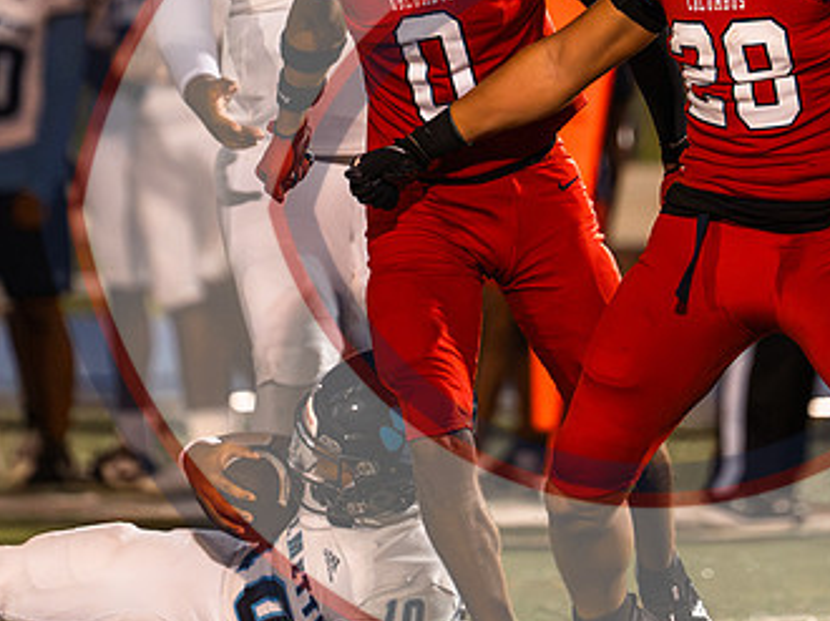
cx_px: 361
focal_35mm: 1010
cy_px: 106
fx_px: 24200
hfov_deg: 2.0
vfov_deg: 1.5
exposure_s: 1/1600
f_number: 4.5
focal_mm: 400
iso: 16000
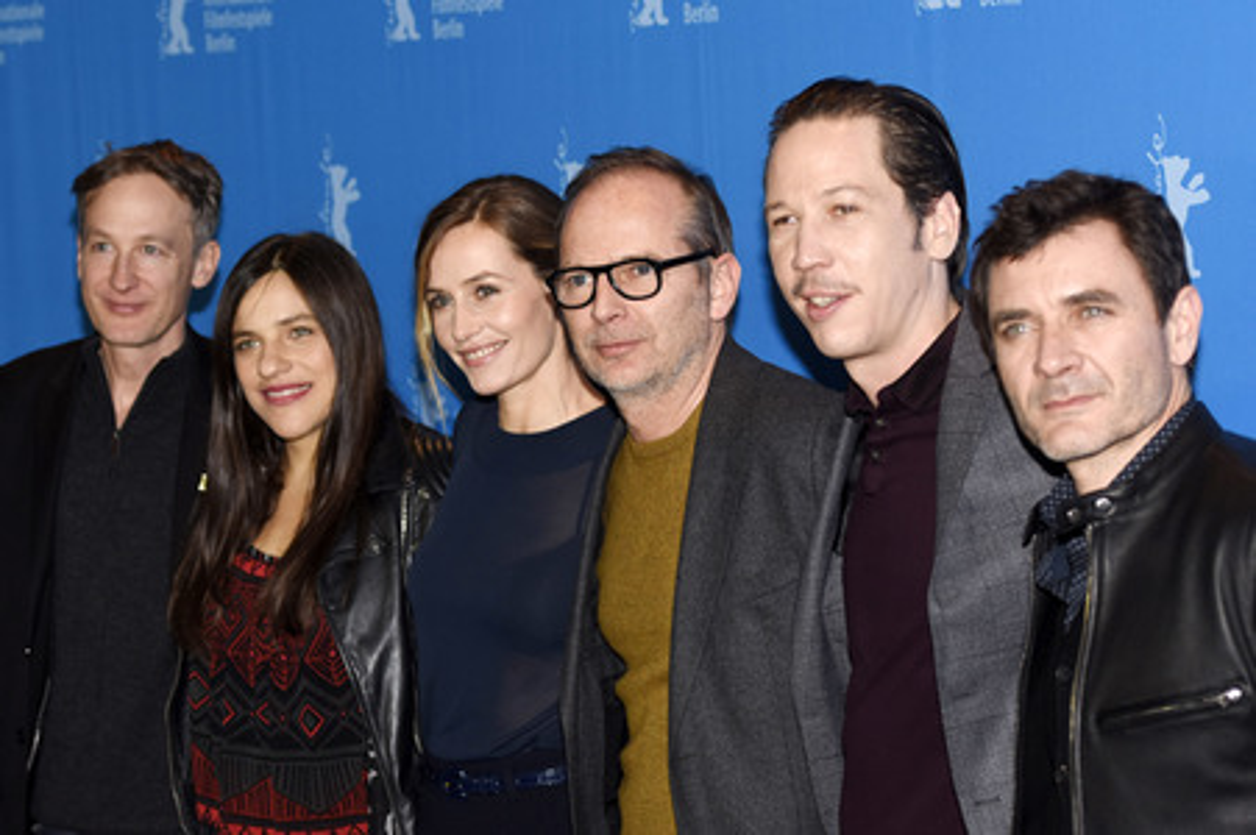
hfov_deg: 19.5
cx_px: 628
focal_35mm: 105
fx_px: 3661
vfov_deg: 13.0
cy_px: 418
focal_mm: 70
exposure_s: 1/320
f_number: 3.5
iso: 400
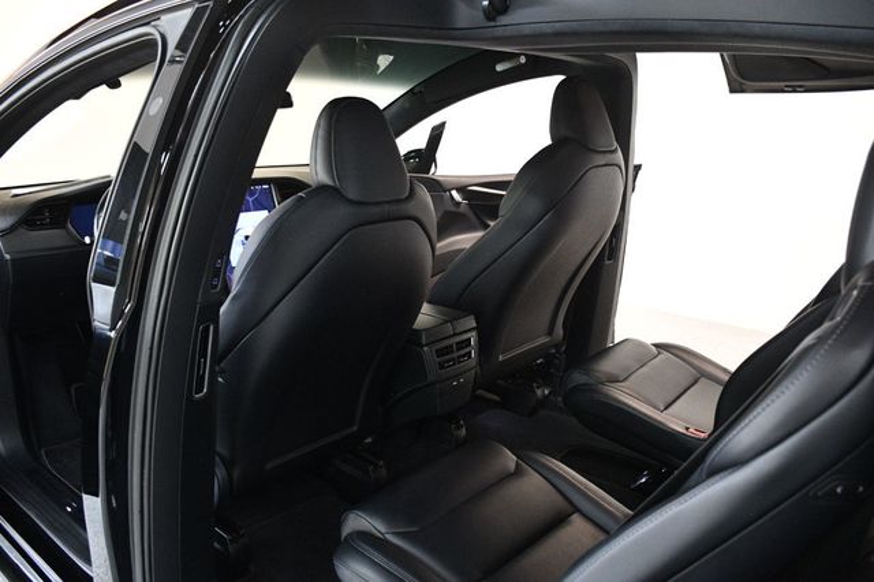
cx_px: 437
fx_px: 728
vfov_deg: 43.6
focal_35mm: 30
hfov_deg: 62.0
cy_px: 291
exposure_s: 1/60
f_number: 3.5
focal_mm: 20
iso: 3600
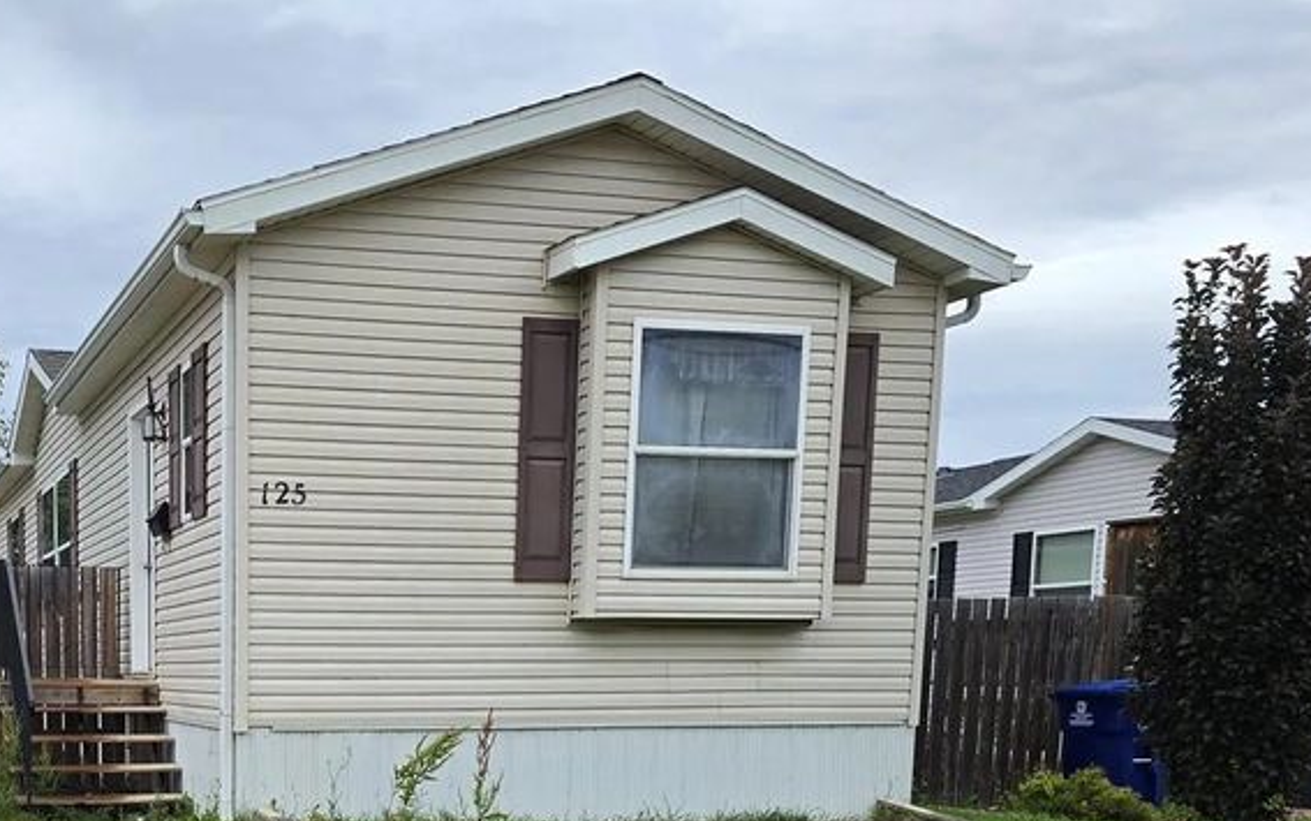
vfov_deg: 27.4
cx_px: 227
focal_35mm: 44
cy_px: 846
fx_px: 1573
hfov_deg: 42.8
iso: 12
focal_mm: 6.3
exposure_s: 1/180
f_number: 1.7
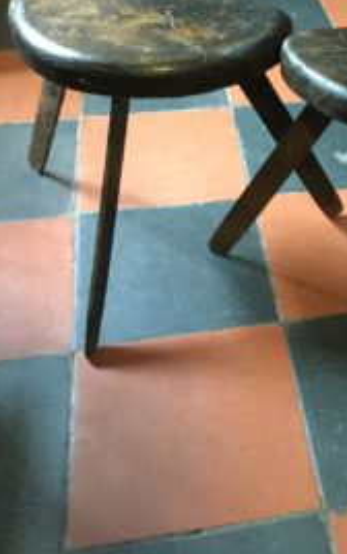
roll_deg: -1.7
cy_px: 211
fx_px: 740
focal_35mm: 49
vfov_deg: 40.8
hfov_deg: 25.7
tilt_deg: -40.0
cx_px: 302
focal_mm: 3.3
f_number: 2.4
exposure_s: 1/17
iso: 640
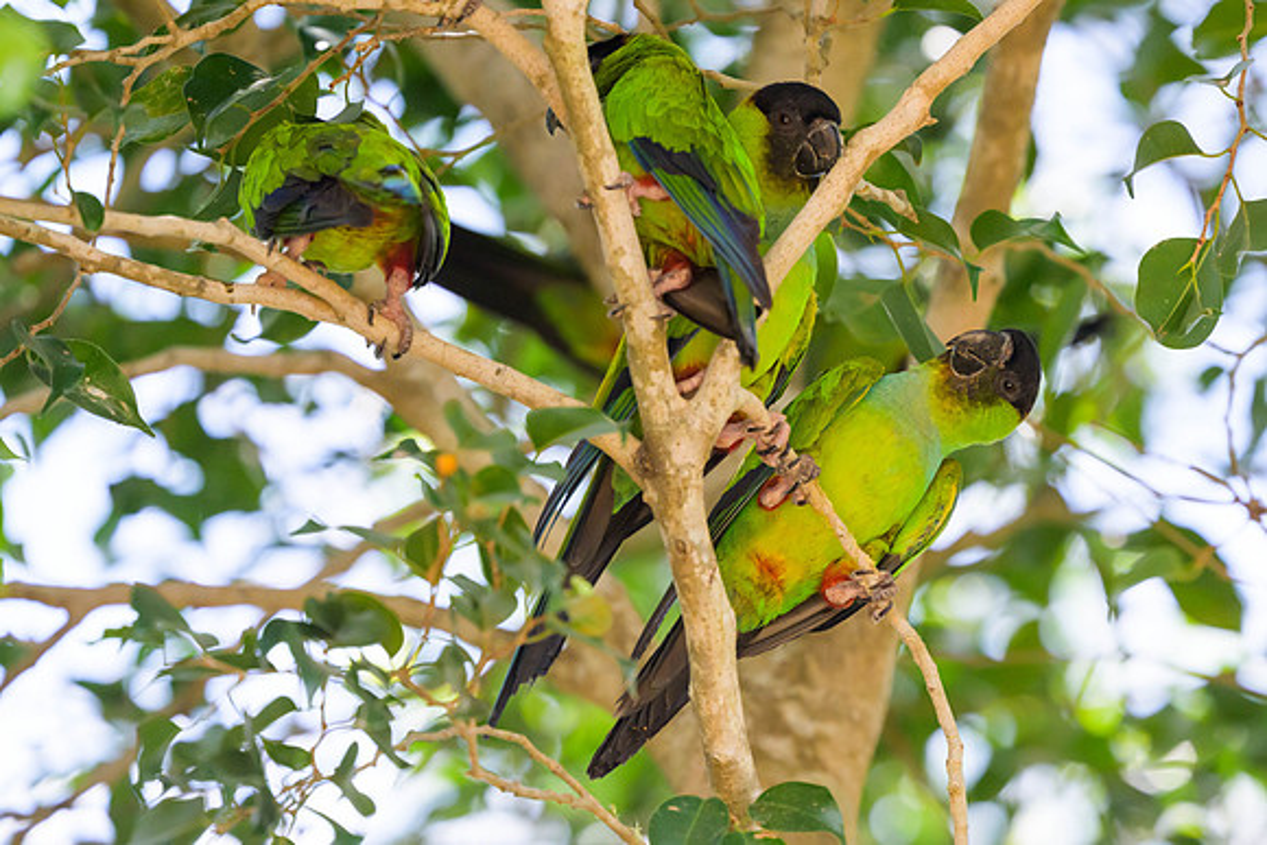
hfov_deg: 2.8
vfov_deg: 1.9
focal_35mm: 735
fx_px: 25882
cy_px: 418
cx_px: 767
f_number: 5
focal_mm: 560
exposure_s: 1/2500
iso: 1600
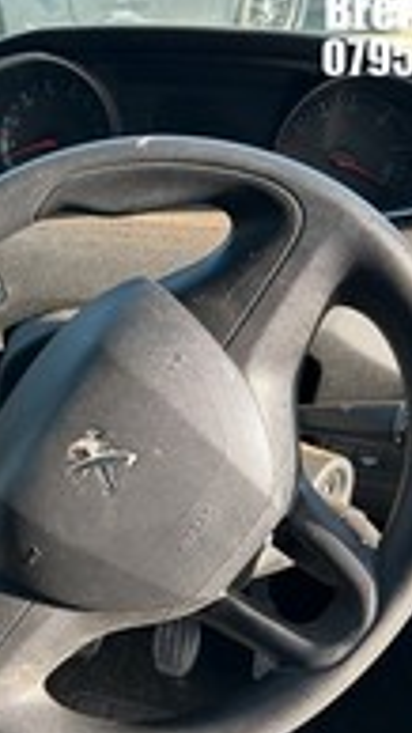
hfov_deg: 21.9
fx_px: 991
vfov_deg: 40.2
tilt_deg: -28.7
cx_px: -68
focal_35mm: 51
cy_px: 480
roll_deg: +1.8
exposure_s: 1/258
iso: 40
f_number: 1.5
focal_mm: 5.7
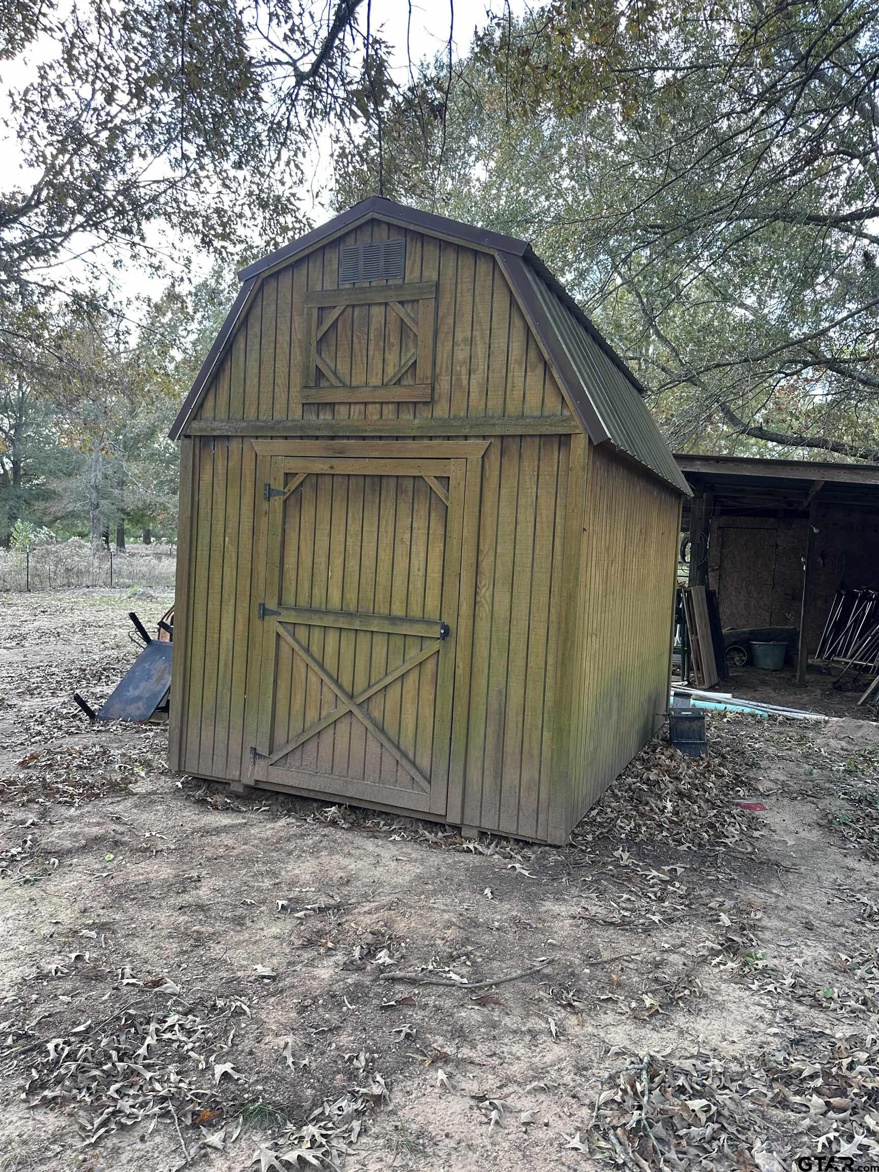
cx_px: 440
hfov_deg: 56.8
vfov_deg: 71.6
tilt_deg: -5.7
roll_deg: -3.7
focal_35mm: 24
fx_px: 813
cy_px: 586
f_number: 1.78
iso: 80
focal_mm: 6.86
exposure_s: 1/184
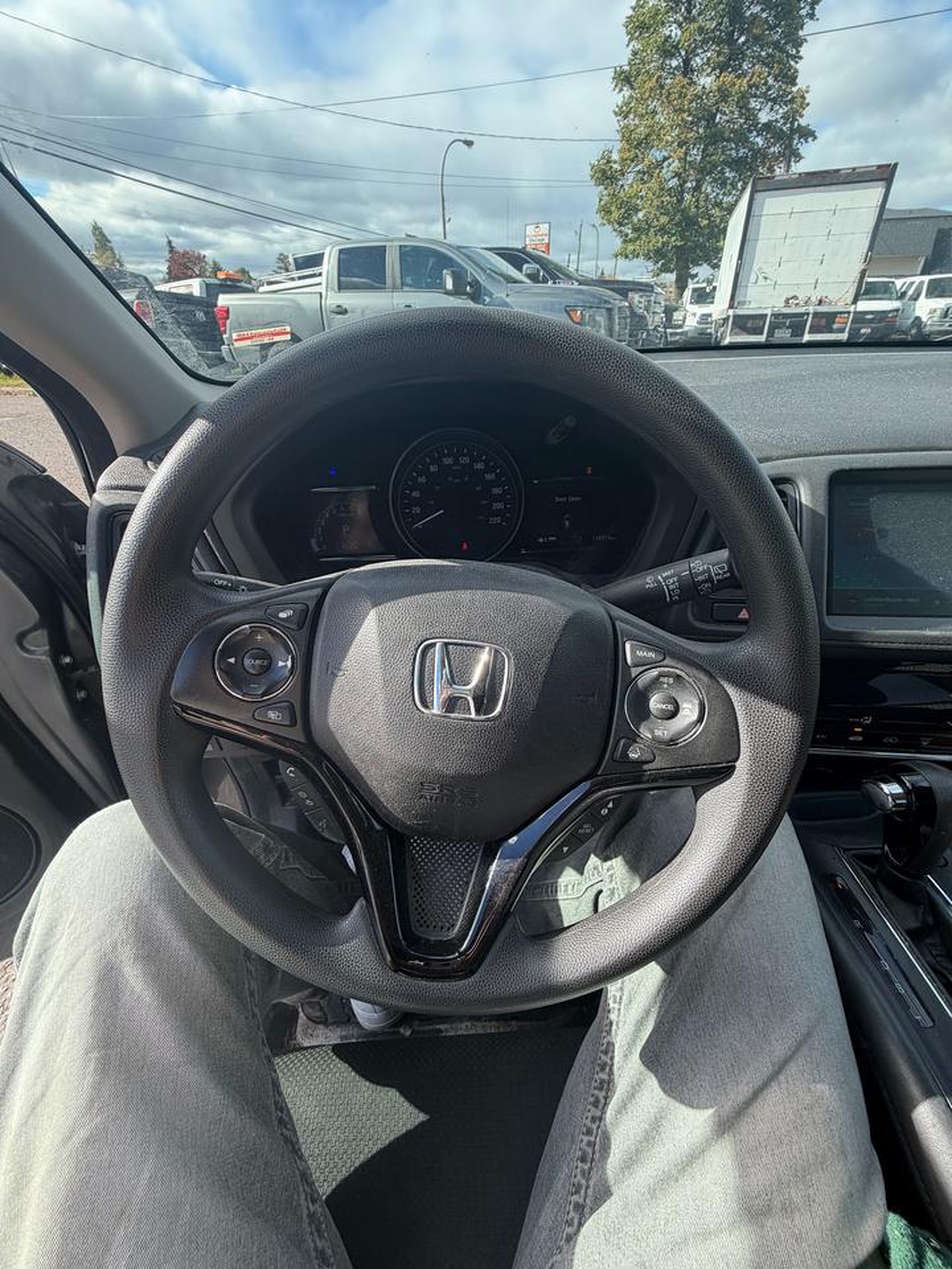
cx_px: 476
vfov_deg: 102.1
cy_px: 634
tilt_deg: -32.0
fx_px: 513
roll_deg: +1.1
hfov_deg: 85.7
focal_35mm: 14
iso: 50
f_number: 2.2
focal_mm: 2.22
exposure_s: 1/502
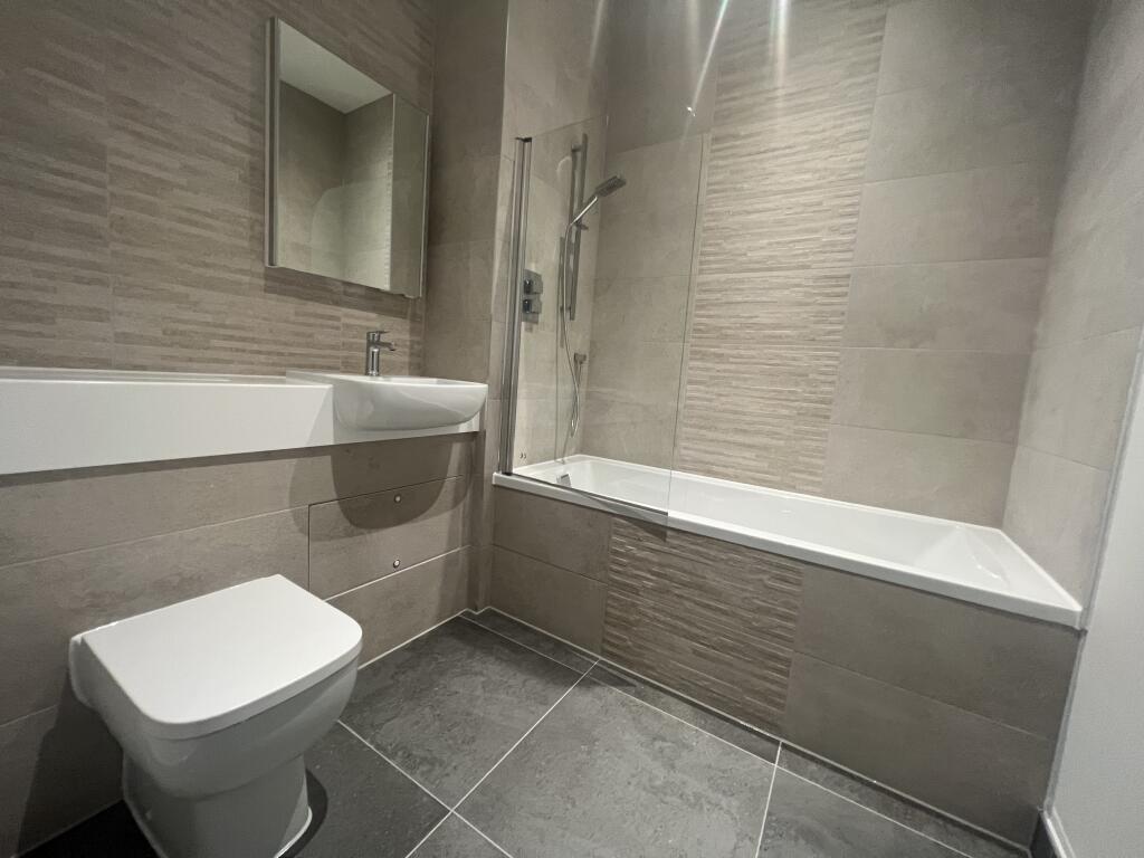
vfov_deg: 89.9
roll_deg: -4.8
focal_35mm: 13
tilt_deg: -7.4
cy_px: 429
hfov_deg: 106.2
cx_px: 572
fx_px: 430
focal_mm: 1.57
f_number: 1.8
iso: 200
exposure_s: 1/50
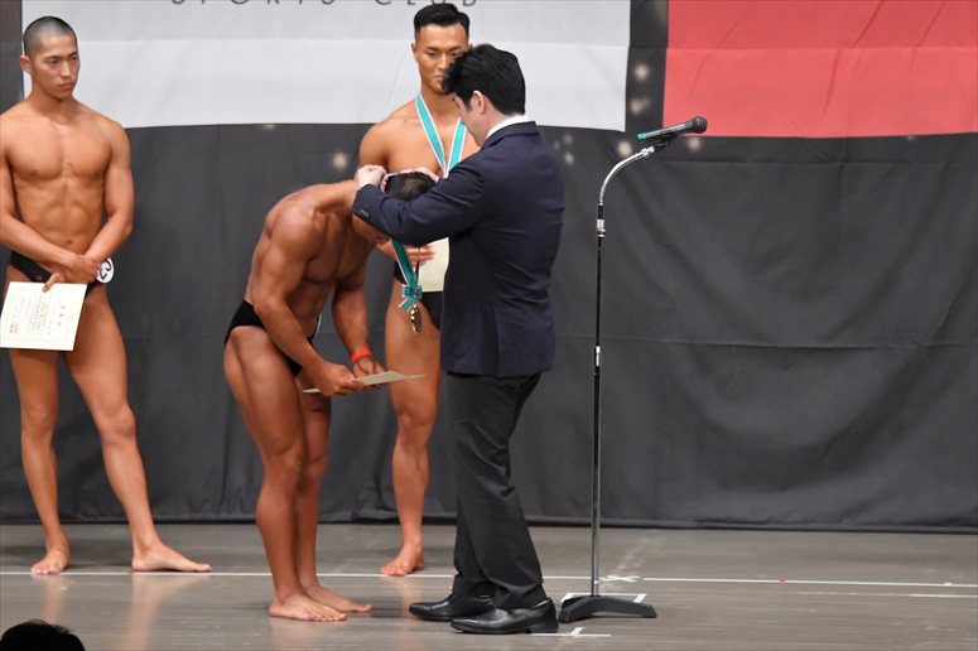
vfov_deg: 6.3
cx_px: 489
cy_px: 326
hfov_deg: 9.5
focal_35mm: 217
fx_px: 5892
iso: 6400
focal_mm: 145
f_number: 5.6
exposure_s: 1/400
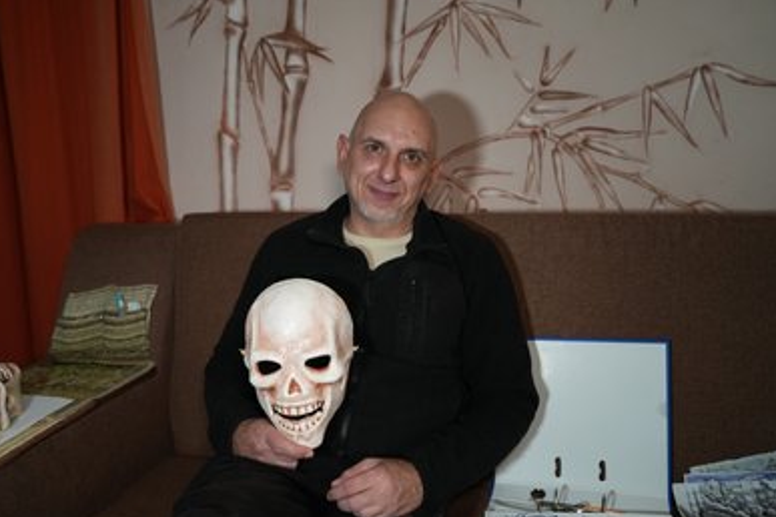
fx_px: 647
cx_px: 383
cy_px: 266
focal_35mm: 30
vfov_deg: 43.6
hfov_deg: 61.9
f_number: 3.2
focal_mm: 29
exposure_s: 1/100
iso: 3200
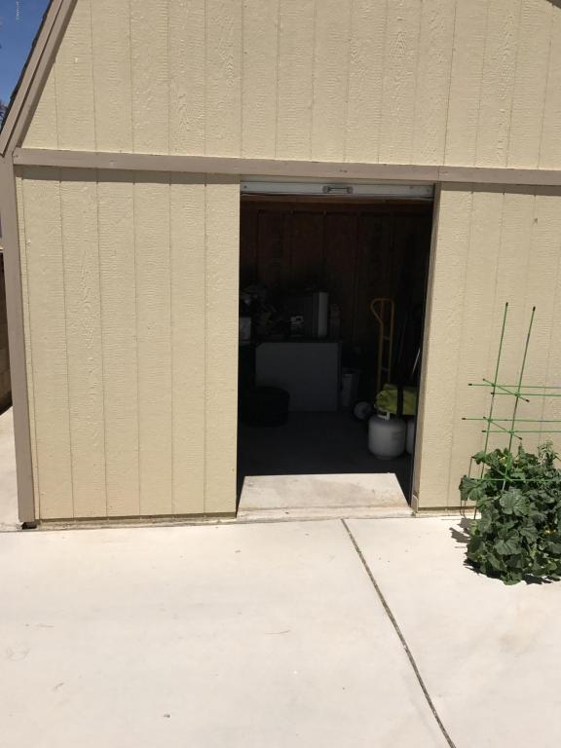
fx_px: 605
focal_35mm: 28
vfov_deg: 63.4
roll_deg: -2.3
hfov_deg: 49.7
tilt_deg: -14.6
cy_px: 374
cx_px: 280
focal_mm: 3.99
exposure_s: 1/5650
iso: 20
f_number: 1.8
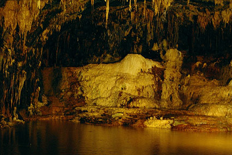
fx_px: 387
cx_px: 119
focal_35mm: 60
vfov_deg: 22.7
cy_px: 77
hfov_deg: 33.4
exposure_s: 1/3.33
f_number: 4.5
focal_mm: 38
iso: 1600
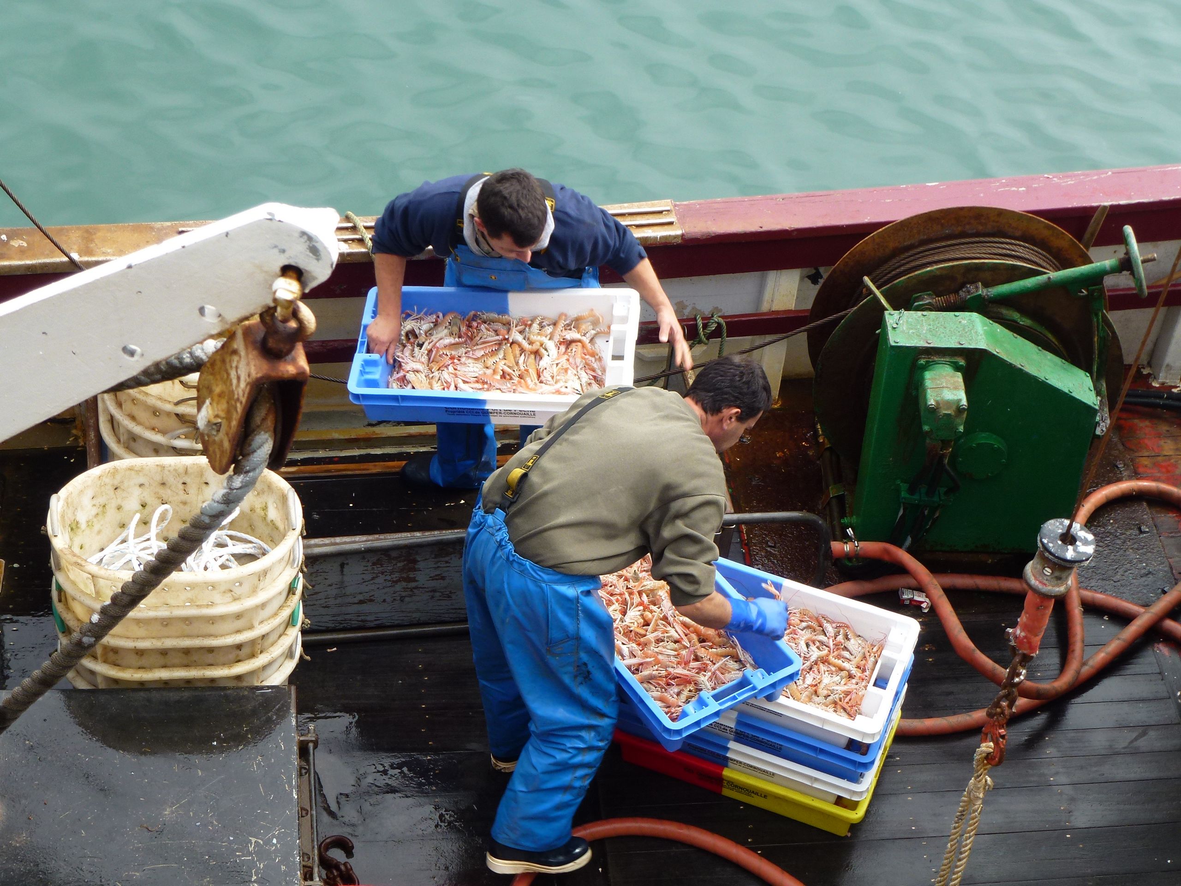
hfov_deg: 30.3
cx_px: 590
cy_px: 443
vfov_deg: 22.9
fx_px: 2183
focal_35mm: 64
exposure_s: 1/250
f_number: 4.5
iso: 100
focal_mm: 10.9
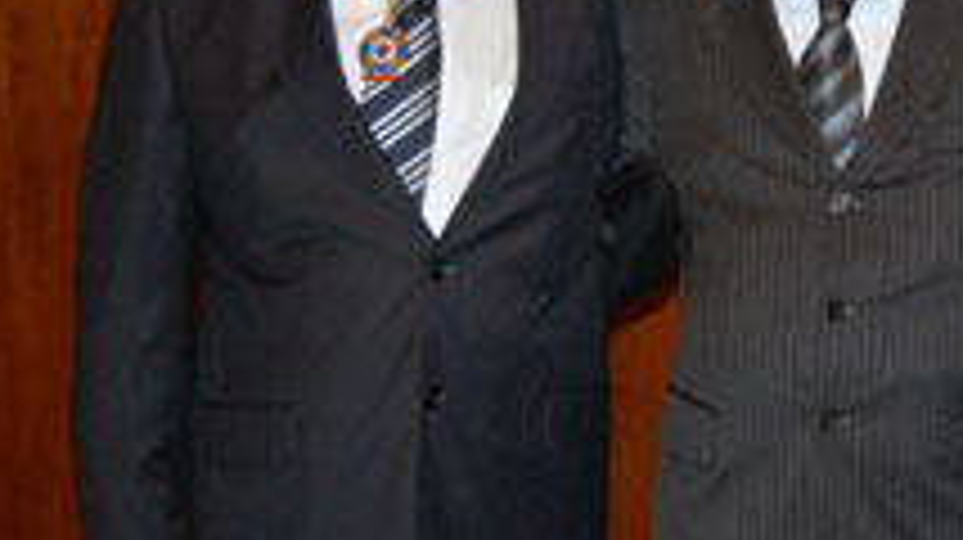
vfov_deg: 12.8
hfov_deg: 22.1
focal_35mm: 94
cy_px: 104
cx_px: 878
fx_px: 2398
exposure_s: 1/50
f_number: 4.5
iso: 1600
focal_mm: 32
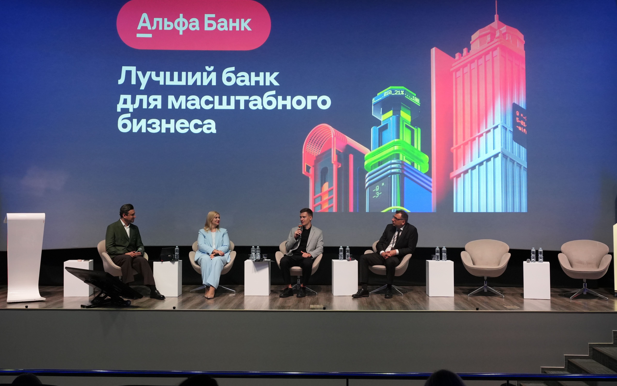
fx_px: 717
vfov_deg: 30.1
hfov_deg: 46.6
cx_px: 297
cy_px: 176
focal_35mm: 43
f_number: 4
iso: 1250
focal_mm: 23
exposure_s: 1/160
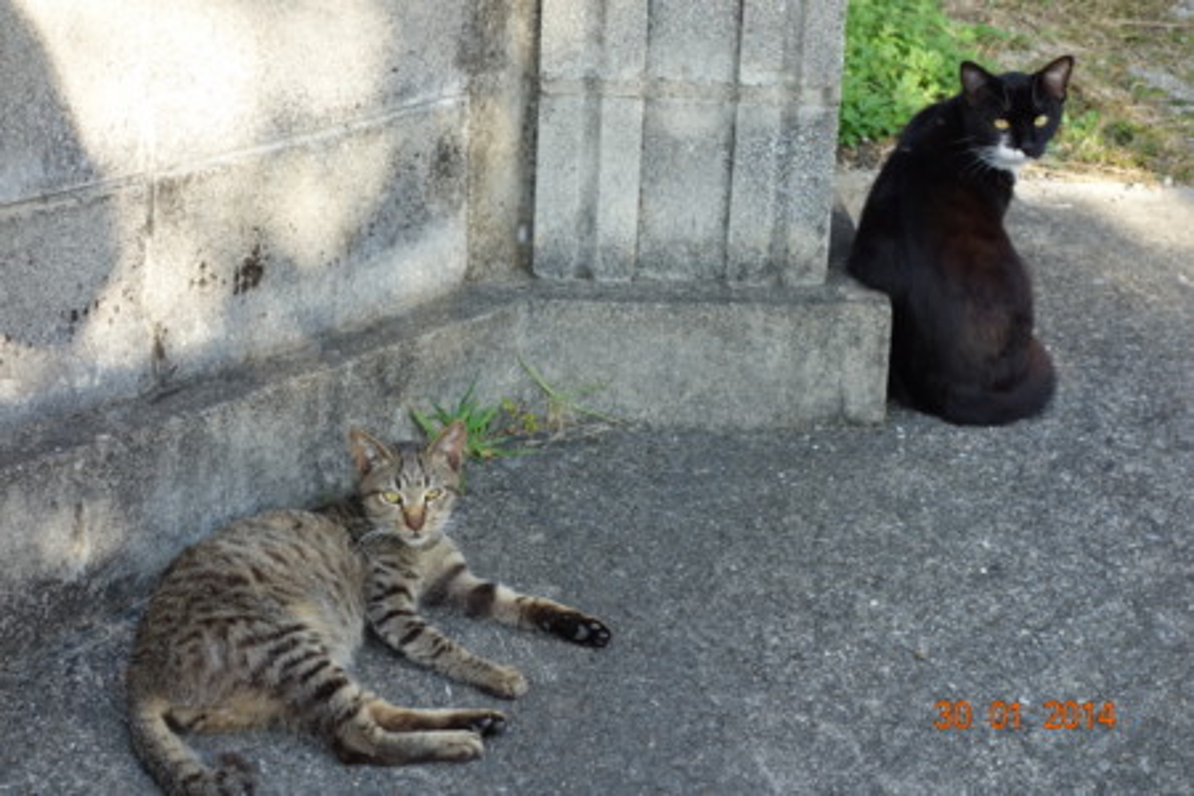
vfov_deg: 17.5
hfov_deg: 26.0
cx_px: 597
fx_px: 2587
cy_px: 398
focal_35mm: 78
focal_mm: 28.84
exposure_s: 1/250
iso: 320
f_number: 5
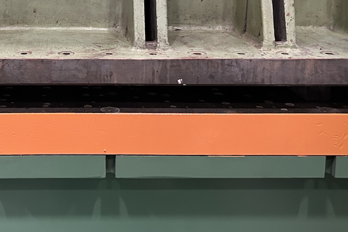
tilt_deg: -9.9
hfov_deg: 33.8
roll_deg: +1.8
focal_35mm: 57
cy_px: 24
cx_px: 59
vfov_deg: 23.2
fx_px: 551
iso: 640
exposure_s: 1/40
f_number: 1.5
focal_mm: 5.7
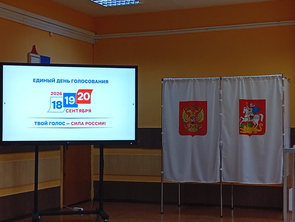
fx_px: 563
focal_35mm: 66
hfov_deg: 29.3
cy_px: 111
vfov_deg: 22.3
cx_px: 148
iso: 151
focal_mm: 3.96
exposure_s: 1/50
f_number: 1.8
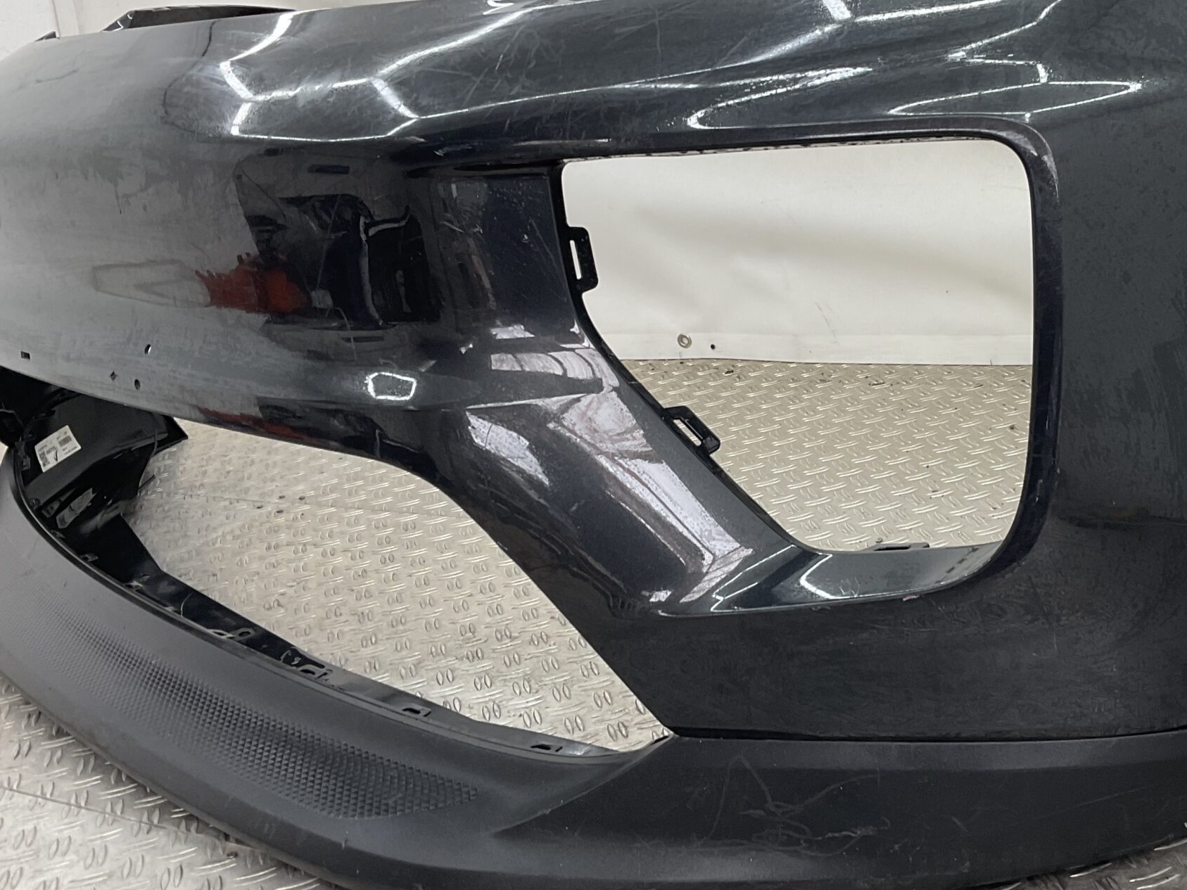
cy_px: 373
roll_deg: +6.8
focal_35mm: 44
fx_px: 1509
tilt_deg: -16.0
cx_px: 815
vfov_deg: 32.8
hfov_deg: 42.2
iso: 32
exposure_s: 1/100
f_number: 1.8
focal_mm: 3
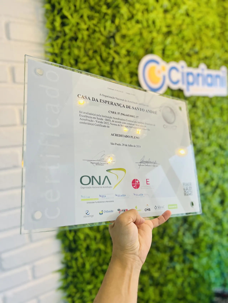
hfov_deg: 53.1
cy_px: 152
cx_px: 114
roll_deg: +2.0
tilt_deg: -6.3
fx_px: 228
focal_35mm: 26
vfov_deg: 67.3
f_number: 1.5
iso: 50
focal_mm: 5.7
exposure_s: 1/120
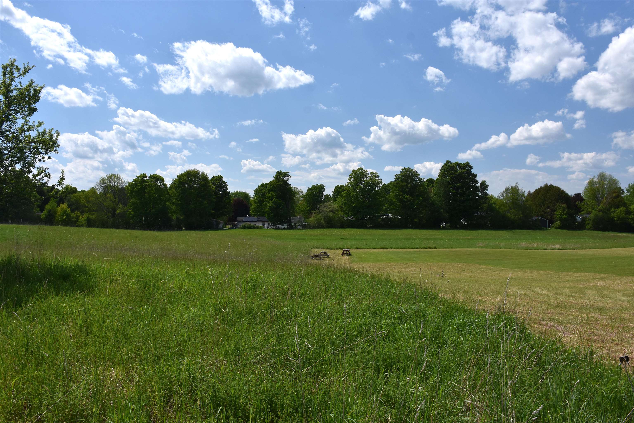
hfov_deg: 61.9
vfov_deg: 43.6
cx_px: 317
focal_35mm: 30
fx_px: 528
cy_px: 212
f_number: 8
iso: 320
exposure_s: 1/500
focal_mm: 20
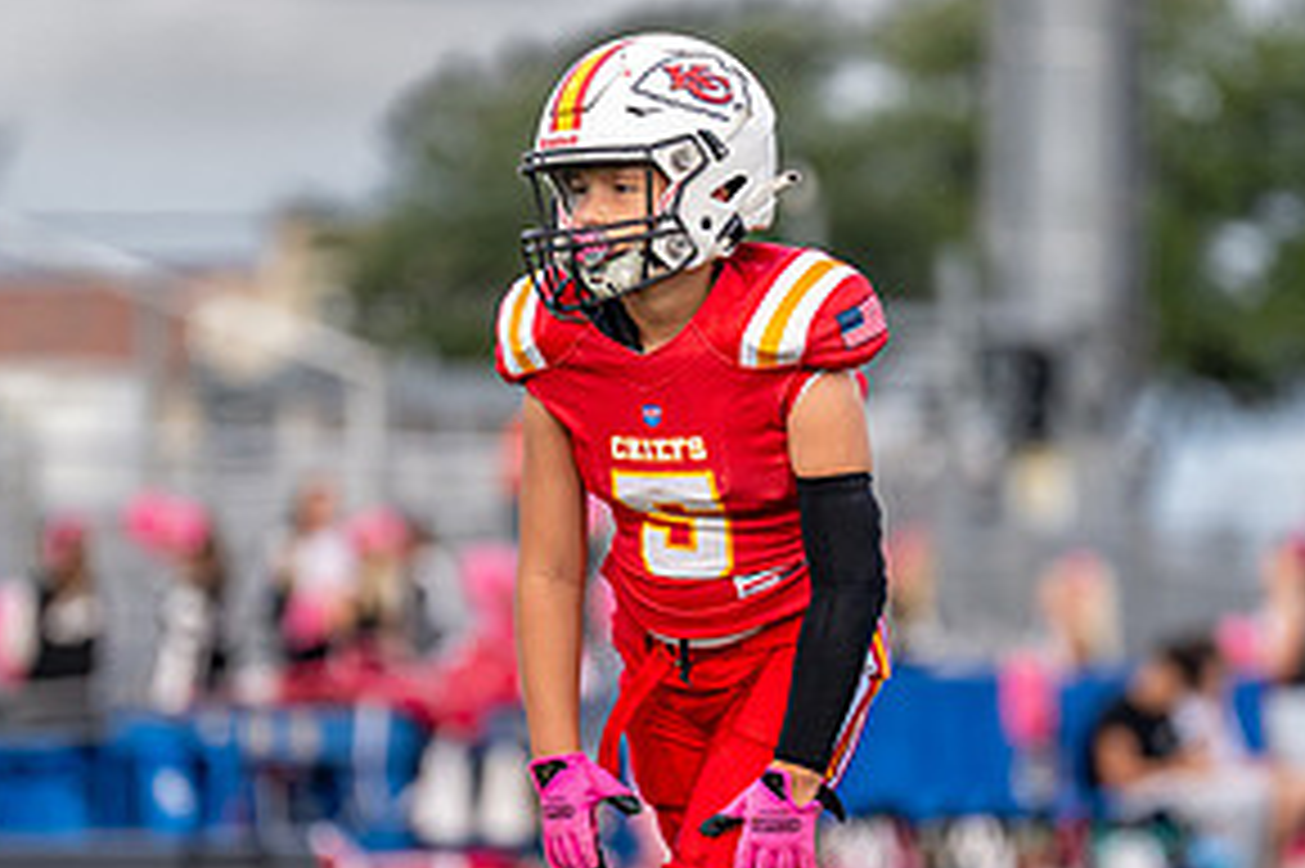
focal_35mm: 525
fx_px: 19020
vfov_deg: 2.6
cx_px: 690
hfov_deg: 3.9
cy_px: 551
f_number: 2.8
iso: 400
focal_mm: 200
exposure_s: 1/2500
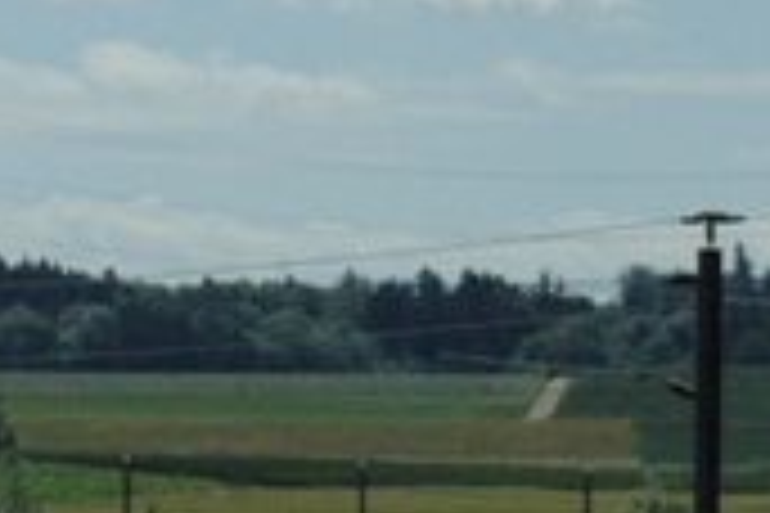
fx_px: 8384
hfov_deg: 5.2
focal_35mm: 392
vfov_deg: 3.5
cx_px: -450
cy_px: -207
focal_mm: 70
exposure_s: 1/1250
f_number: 18
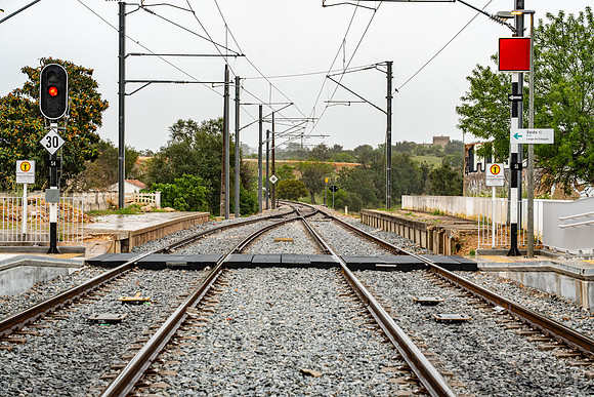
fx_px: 1170
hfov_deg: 28.5
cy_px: 197
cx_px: 300
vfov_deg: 19.2
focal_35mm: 71
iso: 800
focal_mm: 70
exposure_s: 1/320
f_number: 7.1
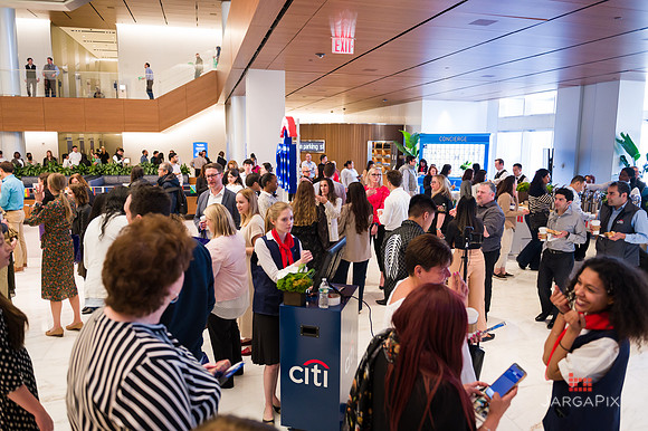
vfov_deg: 47.9
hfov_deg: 67.4
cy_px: 216
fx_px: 486
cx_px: 324
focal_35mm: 27
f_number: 3.2
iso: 1600
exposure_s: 1/200
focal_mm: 27
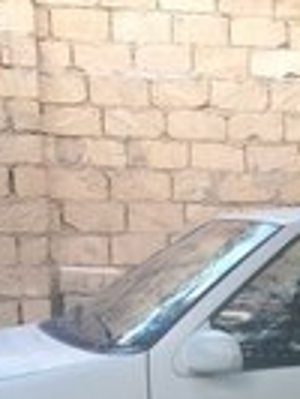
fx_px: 1246
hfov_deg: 13.5
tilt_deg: -12.1
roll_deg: +1.8
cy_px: 477
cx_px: 321
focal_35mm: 108
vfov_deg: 17.4
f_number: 2.2
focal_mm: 4.15
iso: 40
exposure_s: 1/33
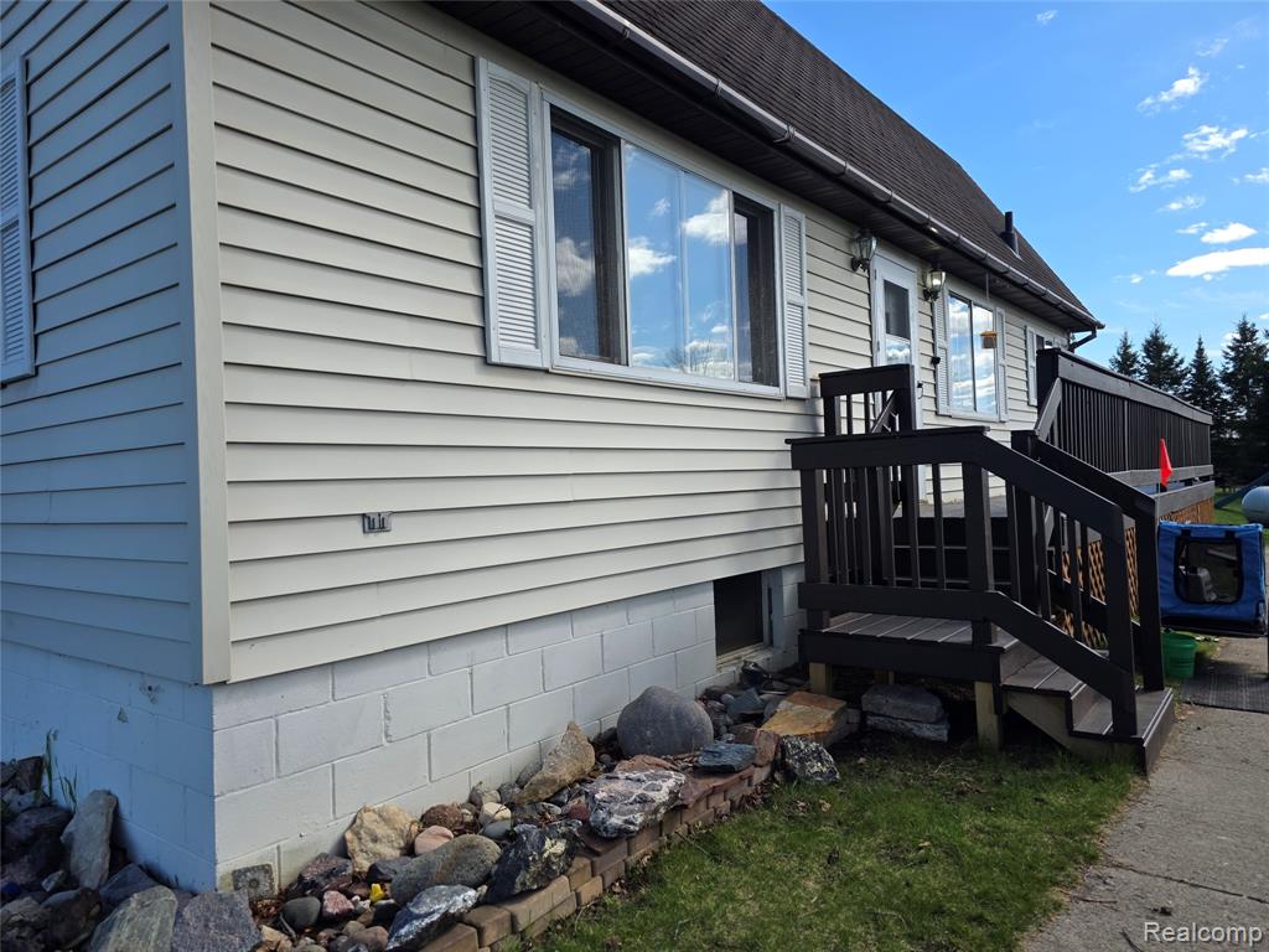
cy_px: 476
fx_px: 843
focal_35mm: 23
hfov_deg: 73.9
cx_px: 634
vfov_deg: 58.9
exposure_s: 1/2874
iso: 80
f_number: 1.7
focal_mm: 6.3
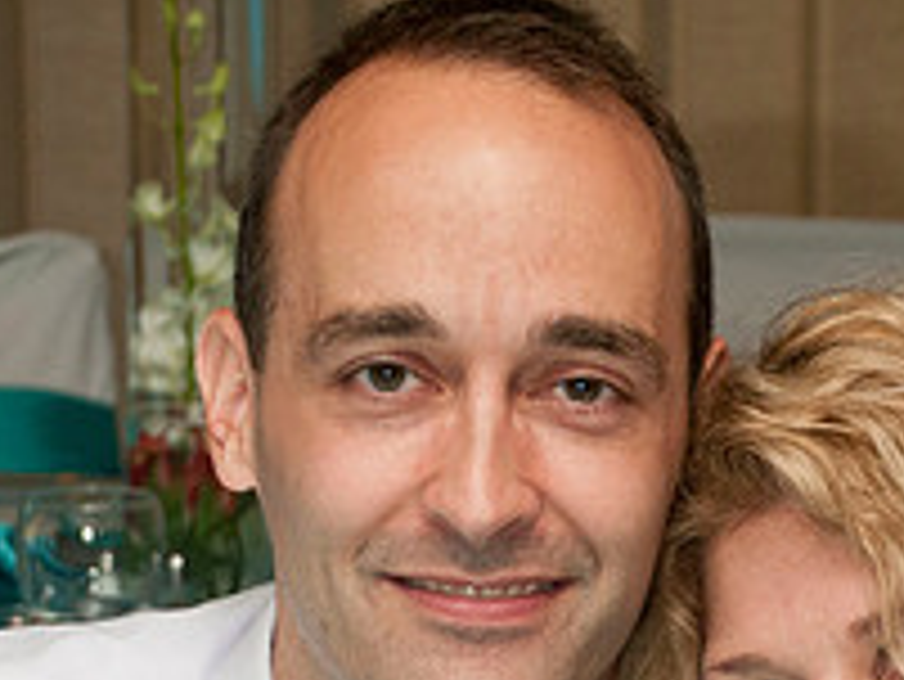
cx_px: 778
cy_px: 754
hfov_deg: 9.1
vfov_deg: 6.8
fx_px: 5644
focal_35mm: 216
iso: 400
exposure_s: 1/160
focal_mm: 52
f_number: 5.6
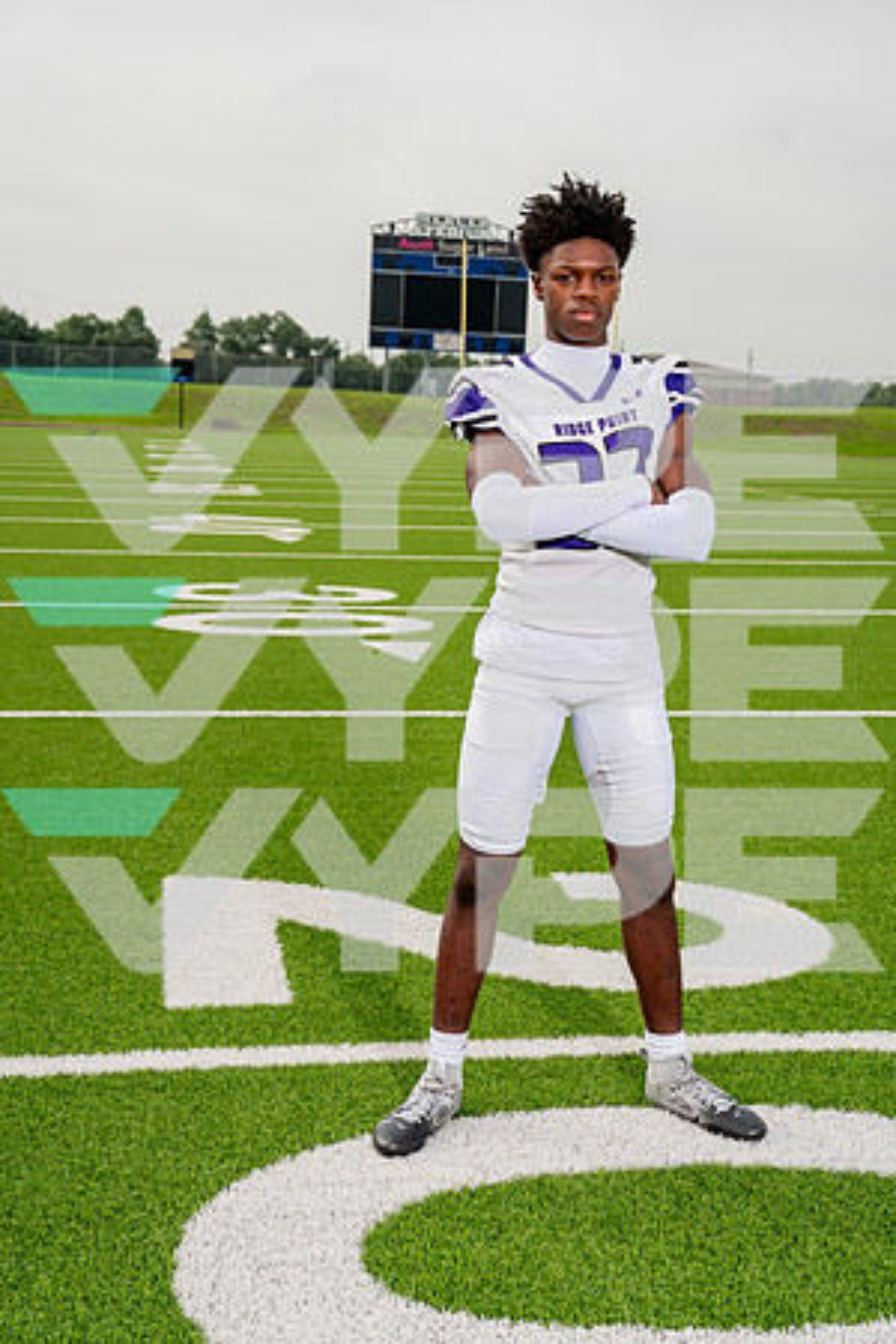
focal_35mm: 50
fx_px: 1867
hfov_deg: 27.0
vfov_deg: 39.6
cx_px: 448
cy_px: 672
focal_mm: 50
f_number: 5.6
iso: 125
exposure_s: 1/800
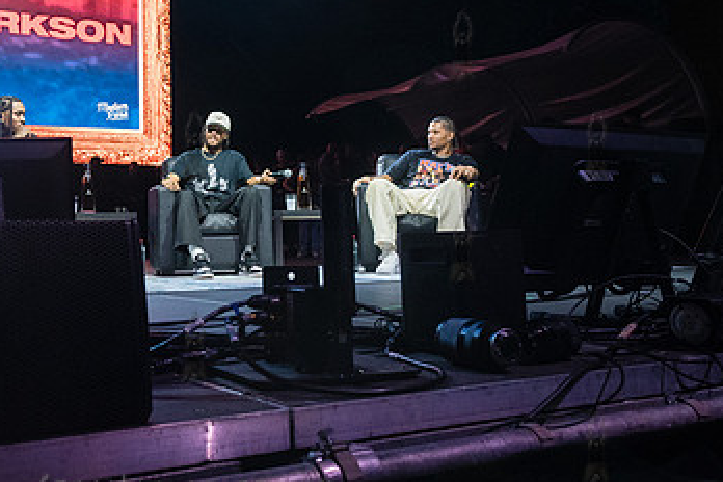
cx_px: 193
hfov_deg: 46.9
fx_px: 803
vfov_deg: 33.0
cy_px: 144
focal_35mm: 40
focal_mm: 24
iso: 5000
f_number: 4
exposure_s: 1/1000
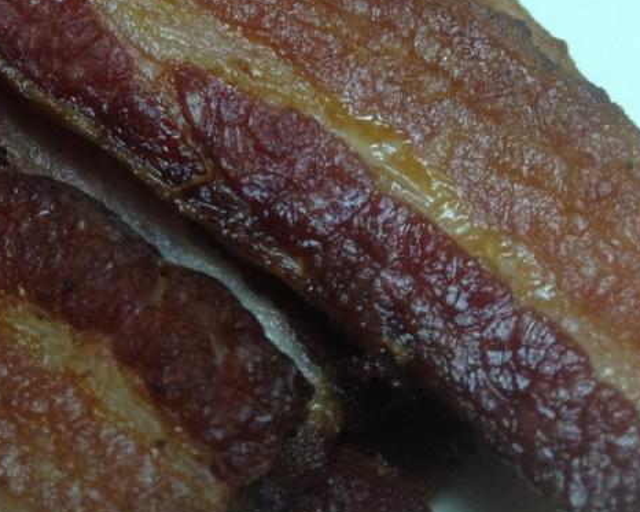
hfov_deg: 28.2
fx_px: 1250
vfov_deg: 22.7
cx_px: 141
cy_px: 72
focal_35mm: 66
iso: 200
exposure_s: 1/20
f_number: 2.4
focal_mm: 4.28
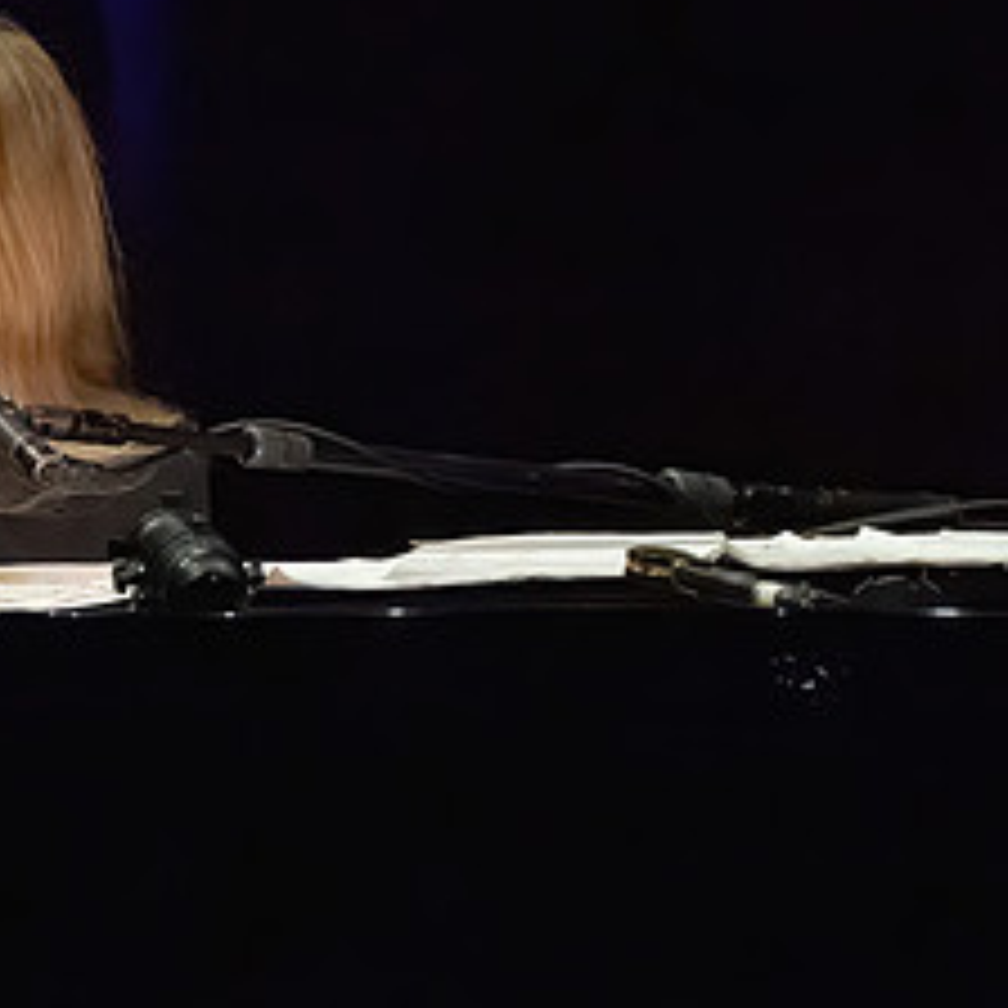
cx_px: 369
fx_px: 32978
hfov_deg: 1.8
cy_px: 400
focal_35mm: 1001
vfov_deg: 1.8
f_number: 8
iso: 25600
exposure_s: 1/320
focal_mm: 358
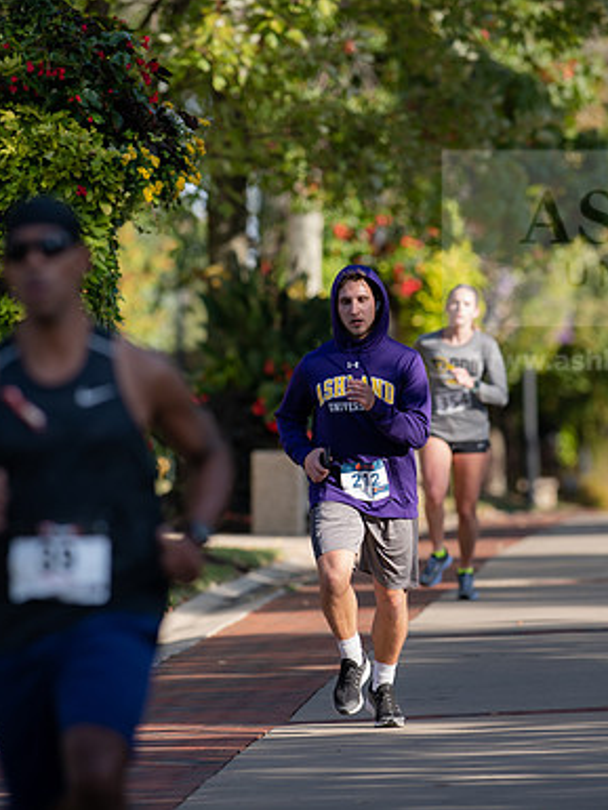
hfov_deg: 3.4
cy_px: 405
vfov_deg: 4.6
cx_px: 379
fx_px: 10182
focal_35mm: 435
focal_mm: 300
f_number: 4.5
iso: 200
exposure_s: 1/640
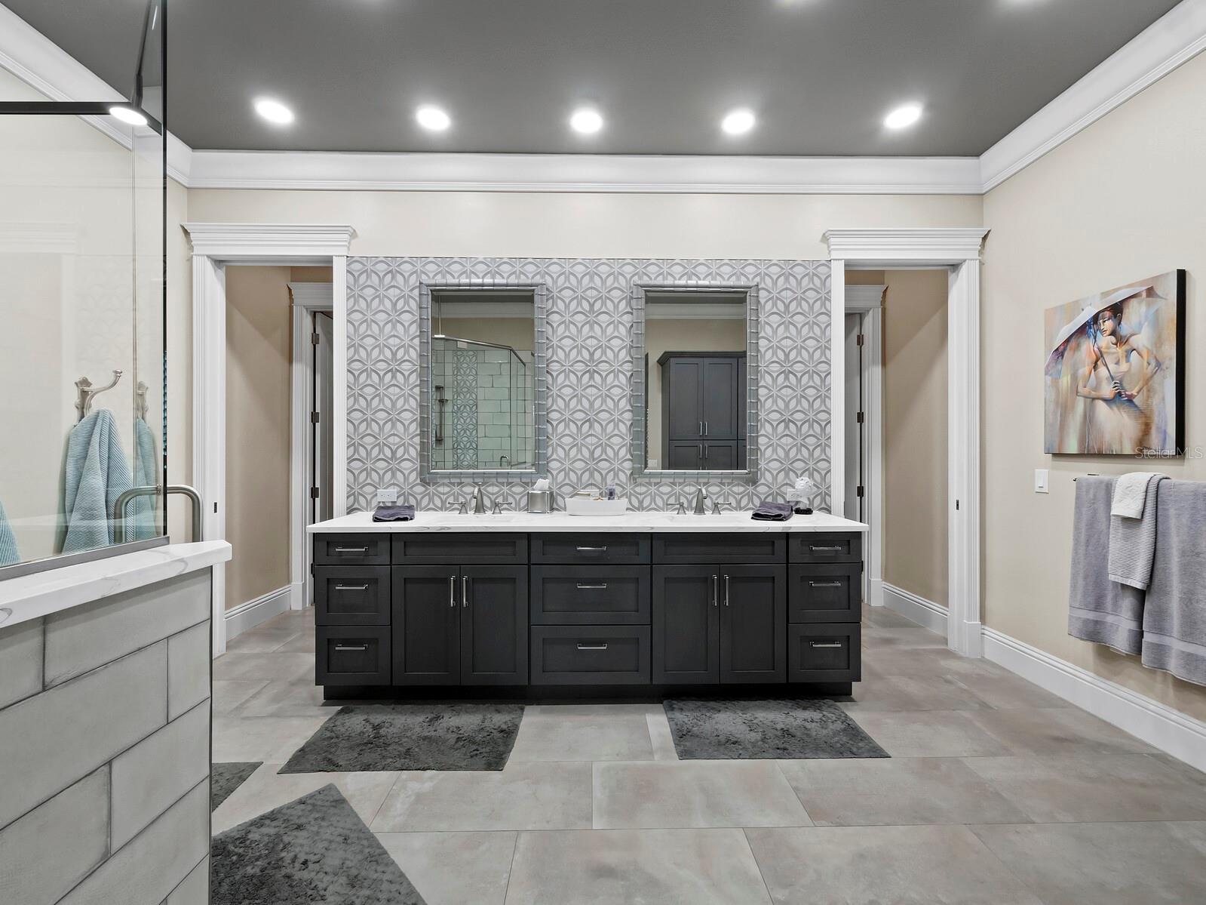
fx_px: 488
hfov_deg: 102.1
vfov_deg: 85.7
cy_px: 452
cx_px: 603
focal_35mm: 14
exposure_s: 1/1.25
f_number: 11
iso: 400
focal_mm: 7
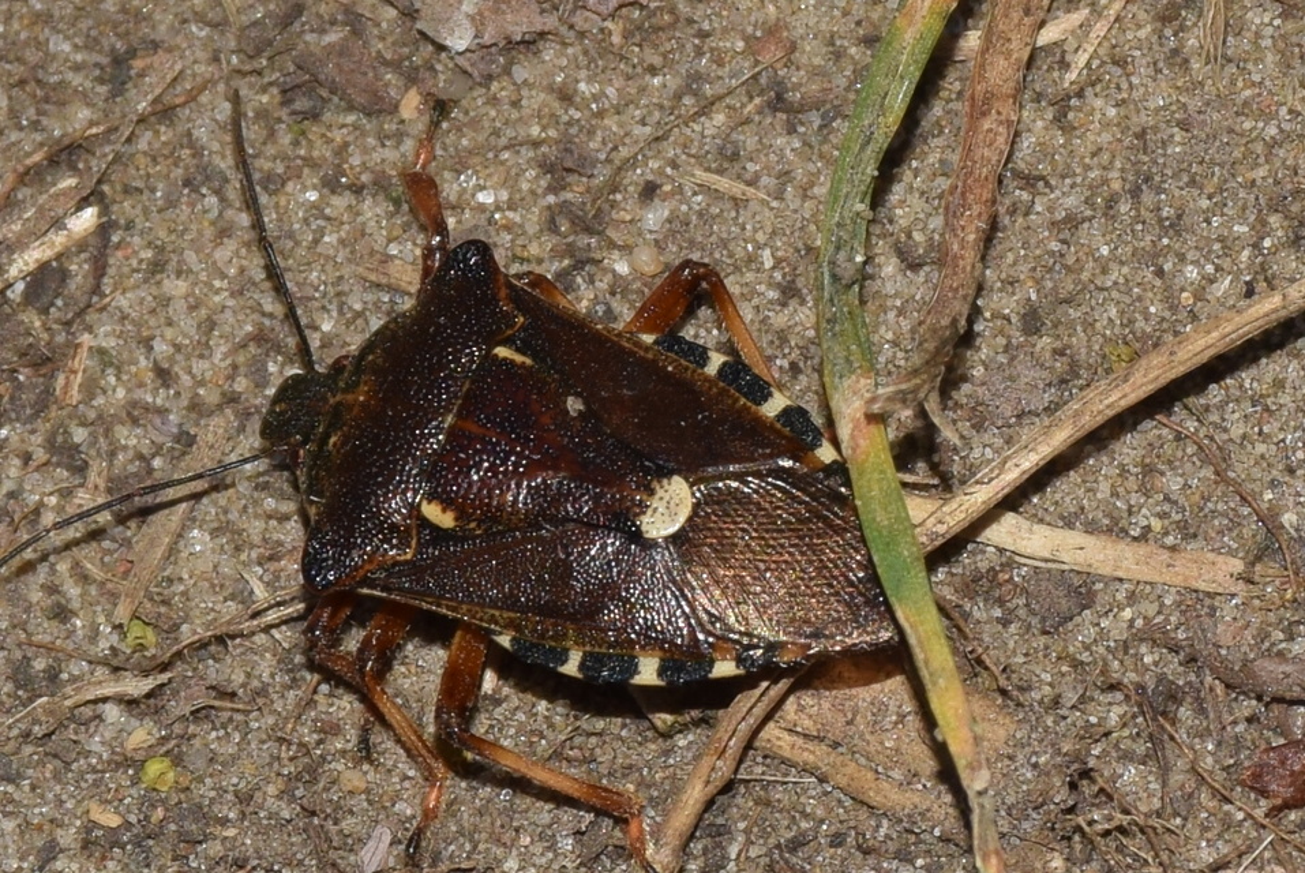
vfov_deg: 6.6
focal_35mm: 210
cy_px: 436
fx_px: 7619
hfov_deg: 9.8
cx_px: 652
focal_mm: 140
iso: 100
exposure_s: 1/160
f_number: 13
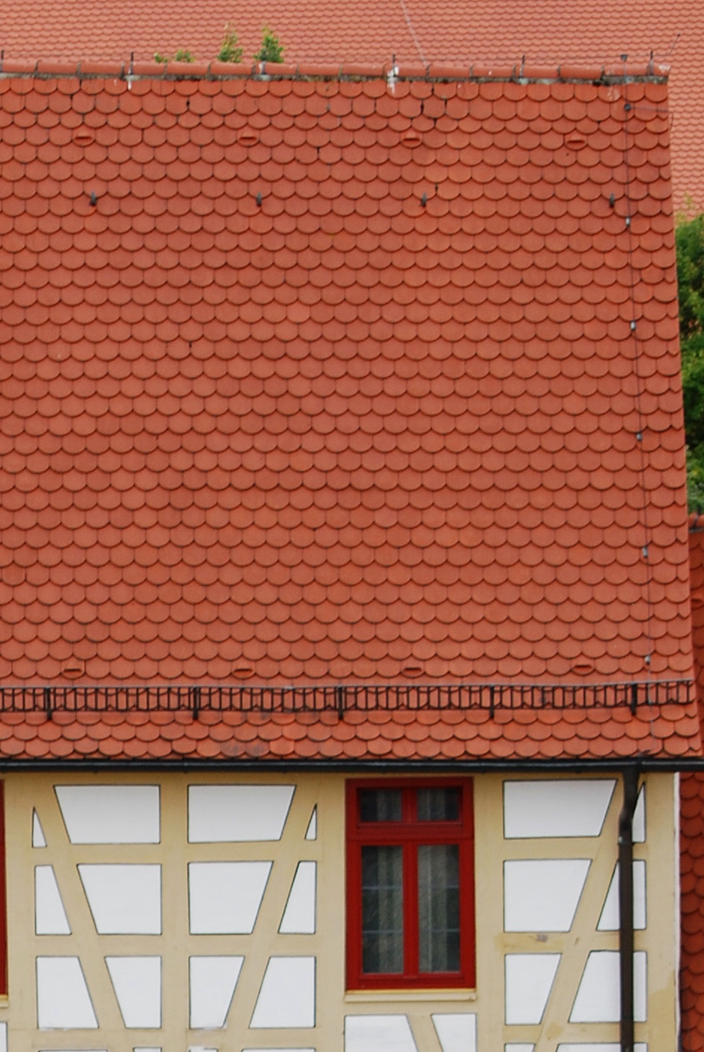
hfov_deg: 6.0
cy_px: 1255
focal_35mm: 226
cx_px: -149
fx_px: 6623
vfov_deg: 9.0
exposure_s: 1/125
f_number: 5.6
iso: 110
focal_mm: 55
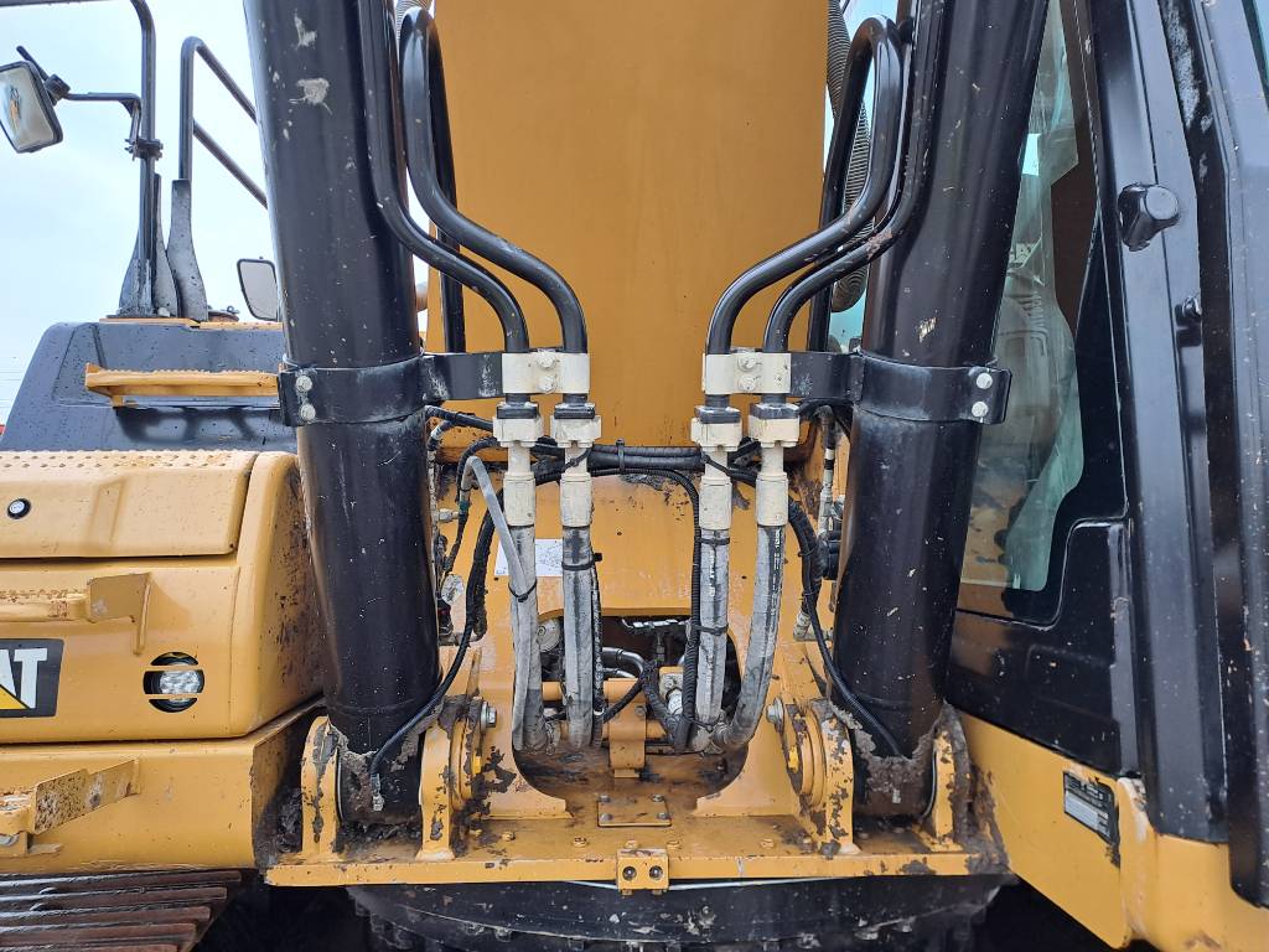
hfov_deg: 69.4
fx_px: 916
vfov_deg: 54.9
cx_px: 634
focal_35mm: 25
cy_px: 476
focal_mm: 4.65
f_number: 1.8
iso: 64
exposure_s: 1/100
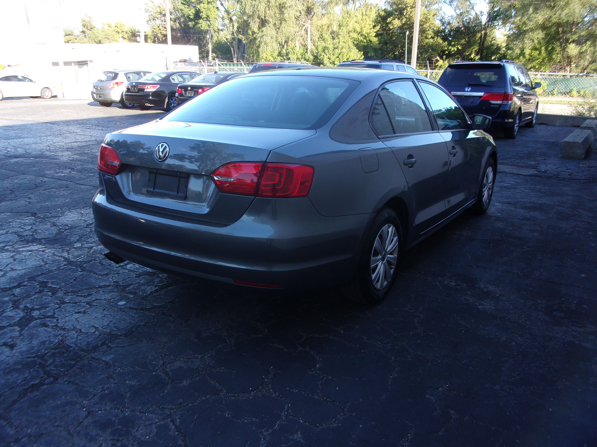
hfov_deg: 63.4
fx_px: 483
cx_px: 298
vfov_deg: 49.7
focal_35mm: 28
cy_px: 224
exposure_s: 1/100
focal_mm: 5.1
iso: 80
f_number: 3.9
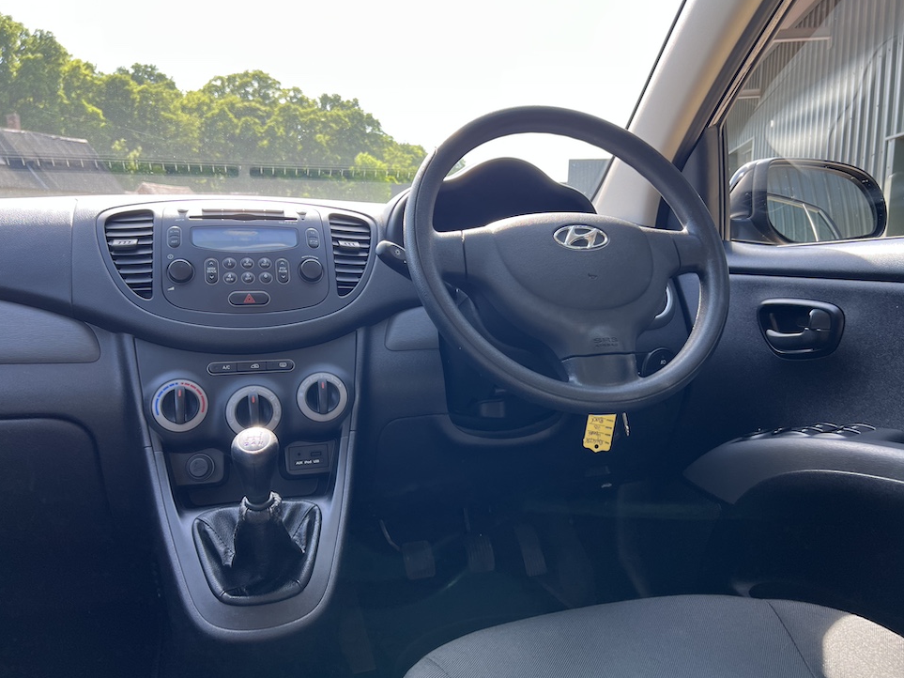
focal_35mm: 27
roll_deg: +0.6
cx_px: 448
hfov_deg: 65.3
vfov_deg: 51.3
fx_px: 705
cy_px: 342
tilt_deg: -10.1
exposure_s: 1/225
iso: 40
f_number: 1.5
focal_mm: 5.7
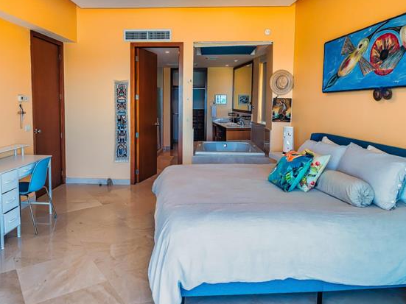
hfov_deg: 69.3
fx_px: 293
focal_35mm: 25
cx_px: 186
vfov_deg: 54.5
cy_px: 124
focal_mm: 14
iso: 100
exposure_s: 1/30
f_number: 5.6
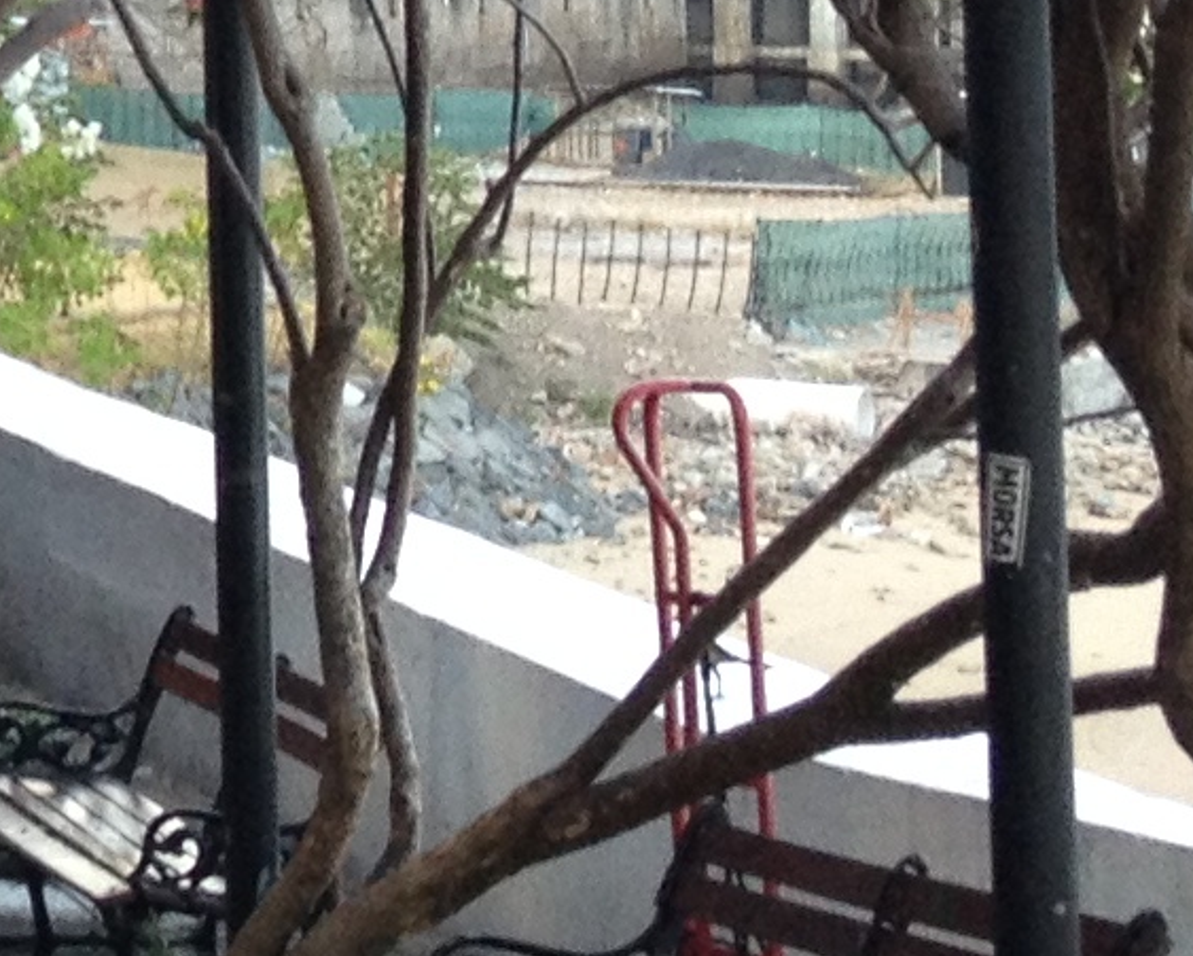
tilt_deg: -0.2
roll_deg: -0.1
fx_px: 6995
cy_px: -435
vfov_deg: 7.7
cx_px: -1377
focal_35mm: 198
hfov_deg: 9.0
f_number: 2.4
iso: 80
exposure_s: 1/120
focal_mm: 4.28
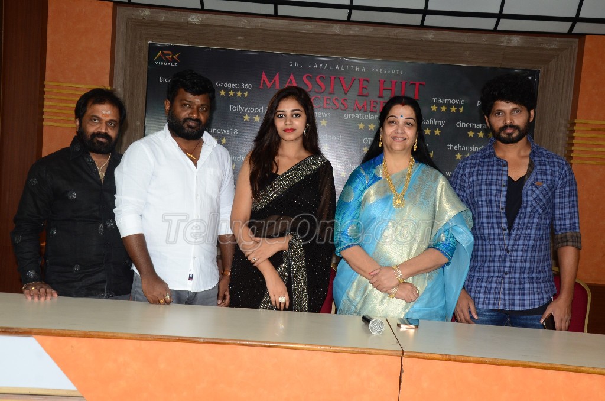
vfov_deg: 27.9
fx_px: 805
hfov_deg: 41.2
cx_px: 302
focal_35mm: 48
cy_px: 200
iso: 640
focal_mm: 32
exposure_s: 1/125
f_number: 5.6
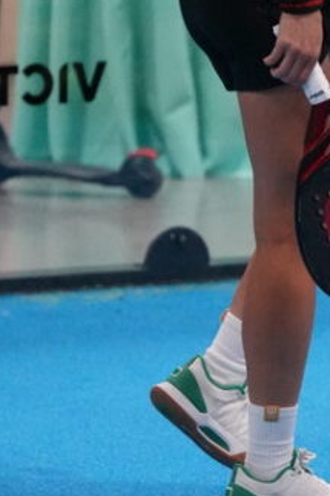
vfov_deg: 4.4
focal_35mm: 466
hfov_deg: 2.9
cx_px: 412
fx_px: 6414
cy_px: -71
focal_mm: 98
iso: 8000
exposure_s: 1/1250
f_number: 3.2
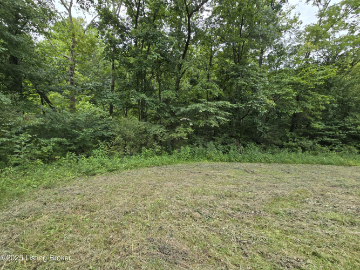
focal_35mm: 13
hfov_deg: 106.2
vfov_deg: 89.9
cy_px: 135
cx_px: 180
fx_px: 135
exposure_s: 1/641
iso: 50
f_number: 2.2
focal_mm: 2.2
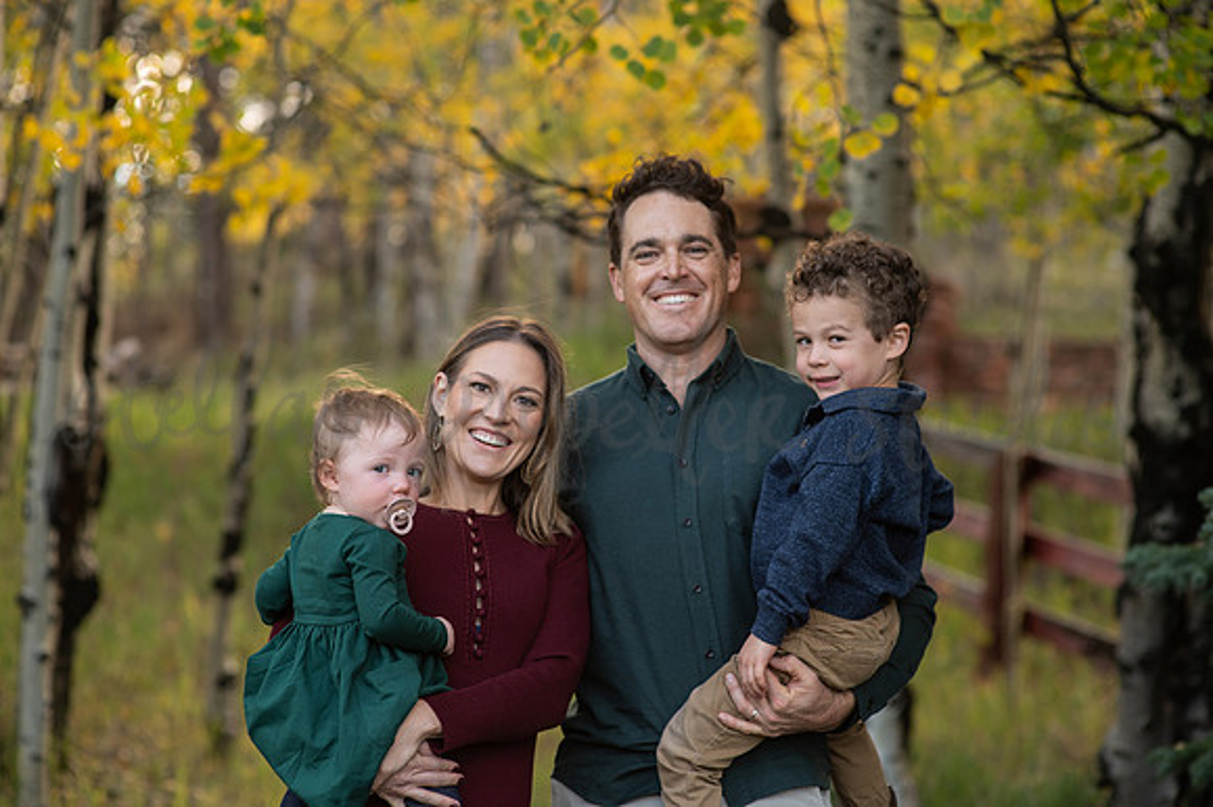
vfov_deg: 16.1
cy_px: 404
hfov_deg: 23.9
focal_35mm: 85
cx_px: 606
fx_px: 2862
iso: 320
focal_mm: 85
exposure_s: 1/320
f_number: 2.8
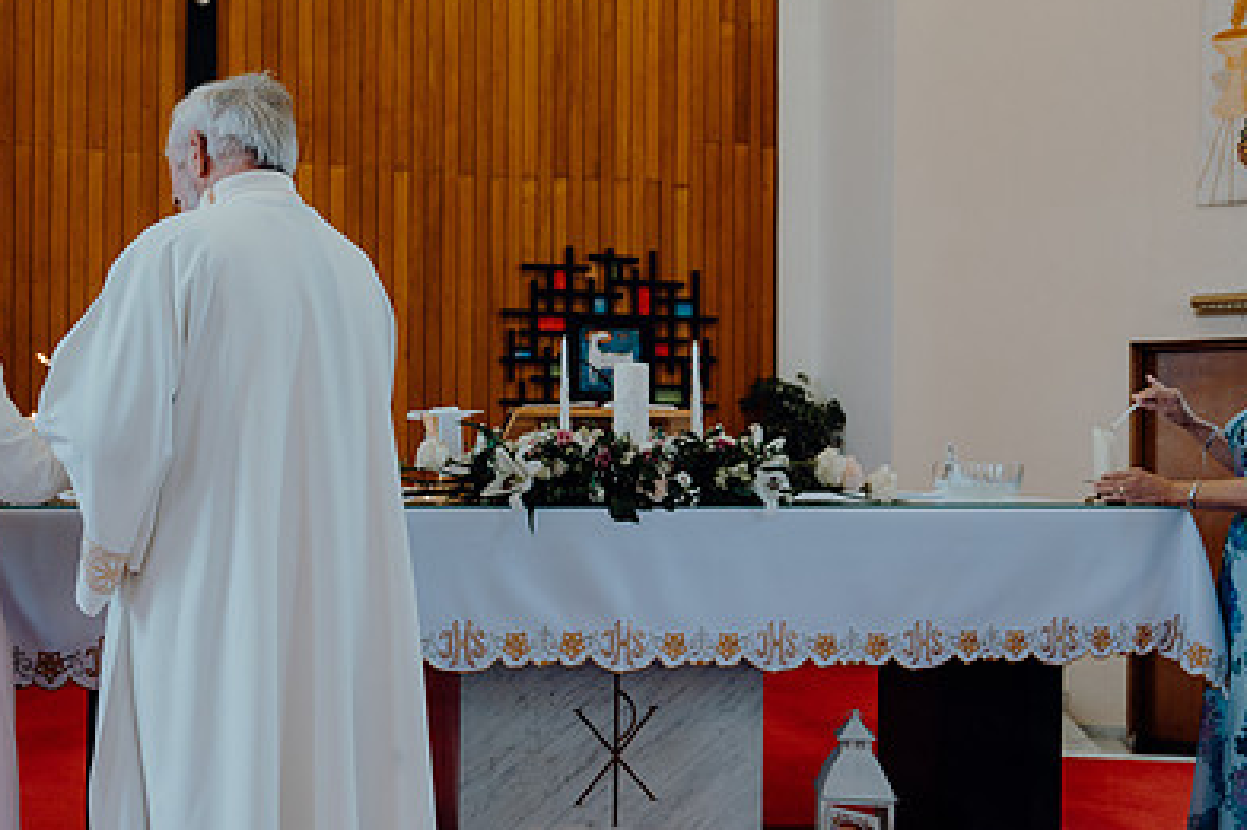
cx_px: 547
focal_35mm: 37
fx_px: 1281
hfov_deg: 51.8
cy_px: 466
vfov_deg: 35.9
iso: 400
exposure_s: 1/200
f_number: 2.8
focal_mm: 25
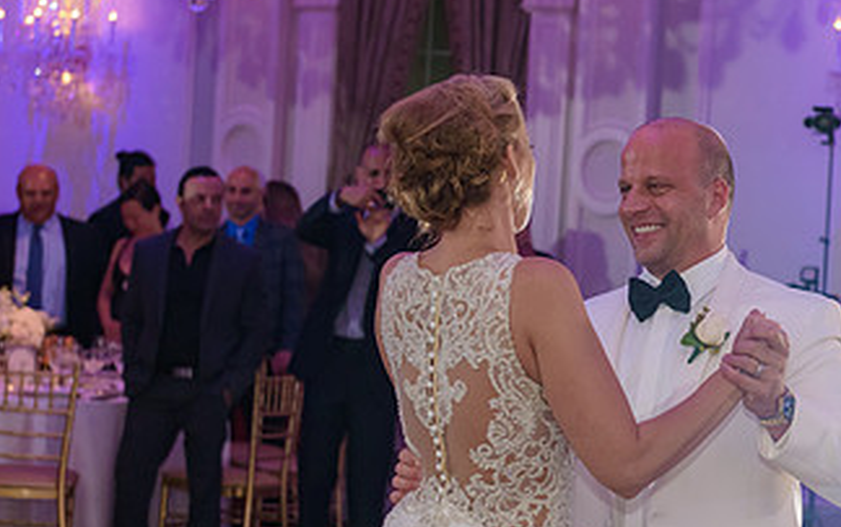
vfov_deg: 11.6
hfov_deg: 18.3
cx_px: 600
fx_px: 2592
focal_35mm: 113
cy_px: 295
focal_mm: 62
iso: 1600
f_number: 3.2
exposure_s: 1/125
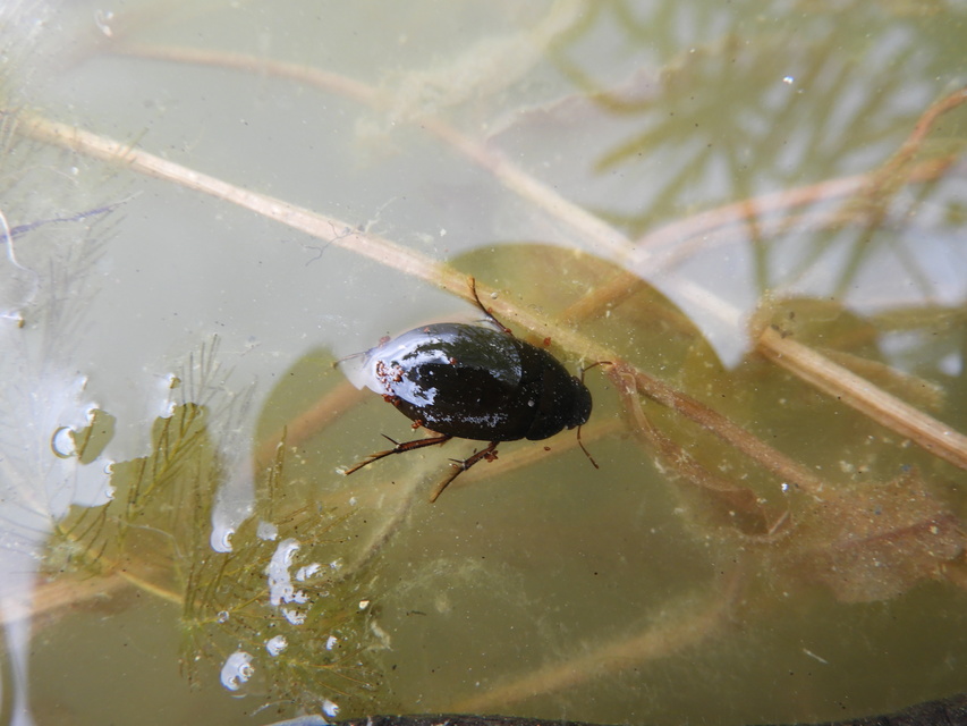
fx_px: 838
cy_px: 363
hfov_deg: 60.0
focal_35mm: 30
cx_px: 484
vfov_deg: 46.8
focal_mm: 5.4
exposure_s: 1/30
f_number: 3.5
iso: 110
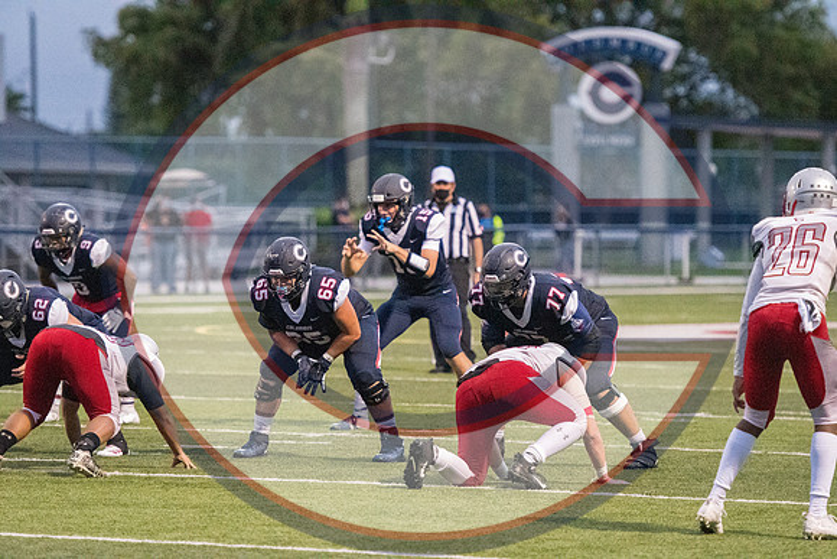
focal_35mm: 240
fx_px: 5581
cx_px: 418
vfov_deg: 5.7
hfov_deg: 8.6
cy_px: 280
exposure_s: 1/2500
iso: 20000
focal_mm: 160
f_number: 2.8
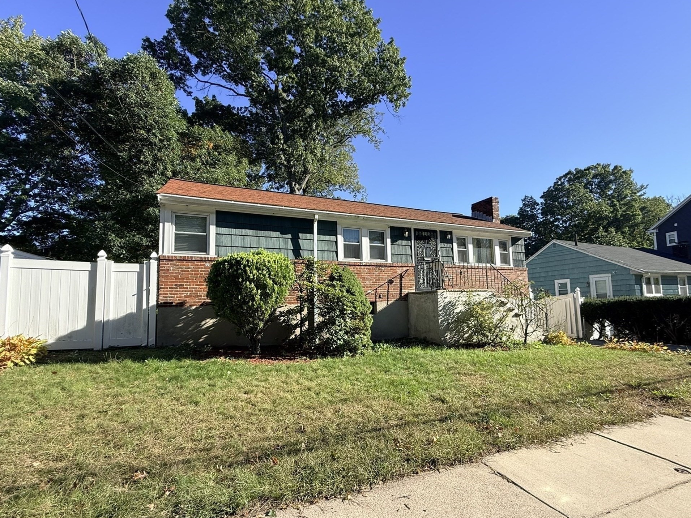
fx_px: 299
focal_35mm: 15
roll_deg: +1.6
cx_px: 341
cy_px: 262
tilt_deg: +5.8
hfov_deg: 98.2
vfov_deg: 81.7
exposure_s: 1/864
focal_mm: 2.22
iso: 50
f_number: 2.2
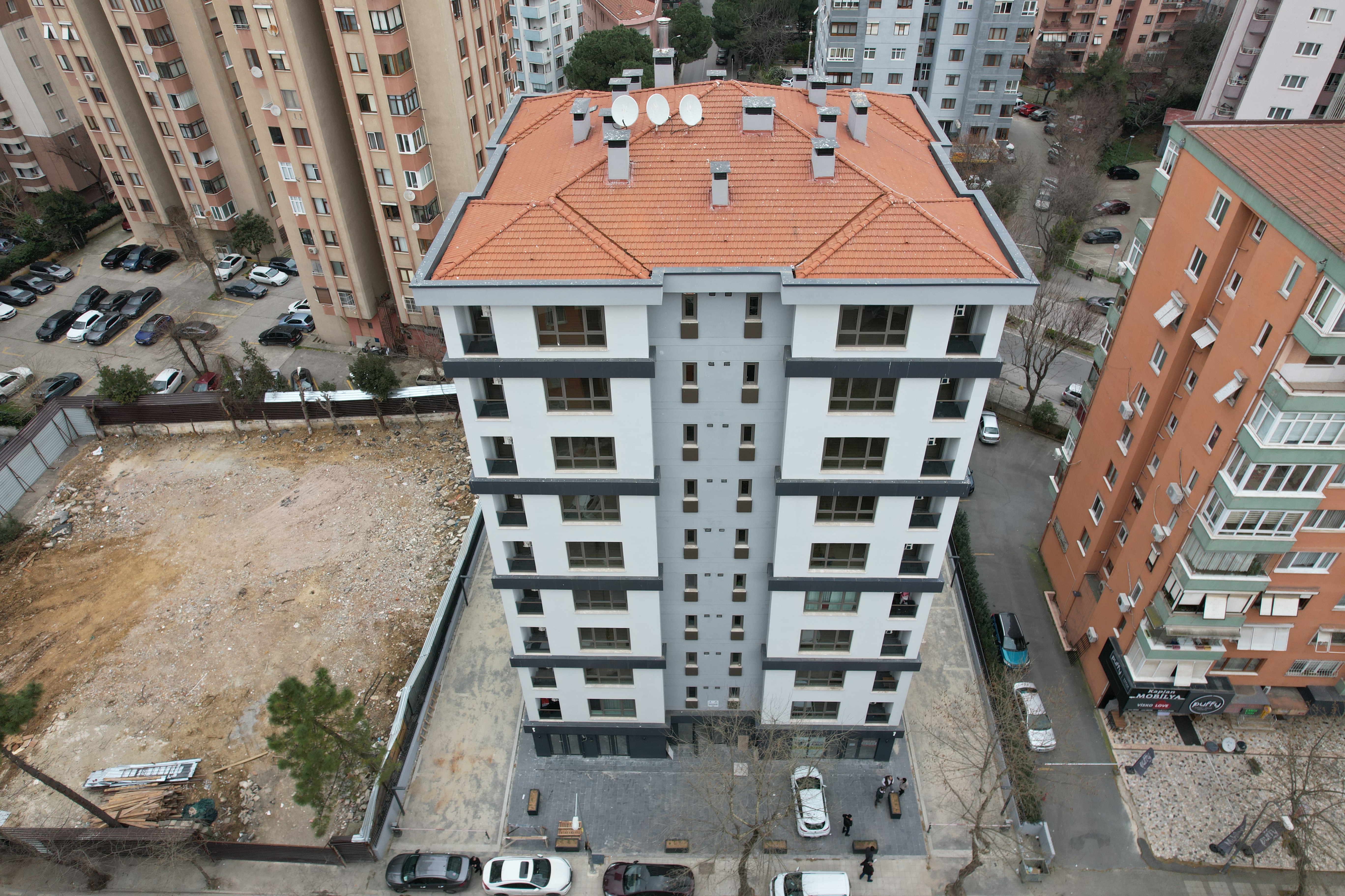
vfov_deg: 57.2
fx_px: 822
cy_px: 448
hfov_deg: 78.6
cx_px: 672
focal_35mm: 22
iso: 110
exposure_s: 1/160
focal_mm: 8.38
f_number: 2.8
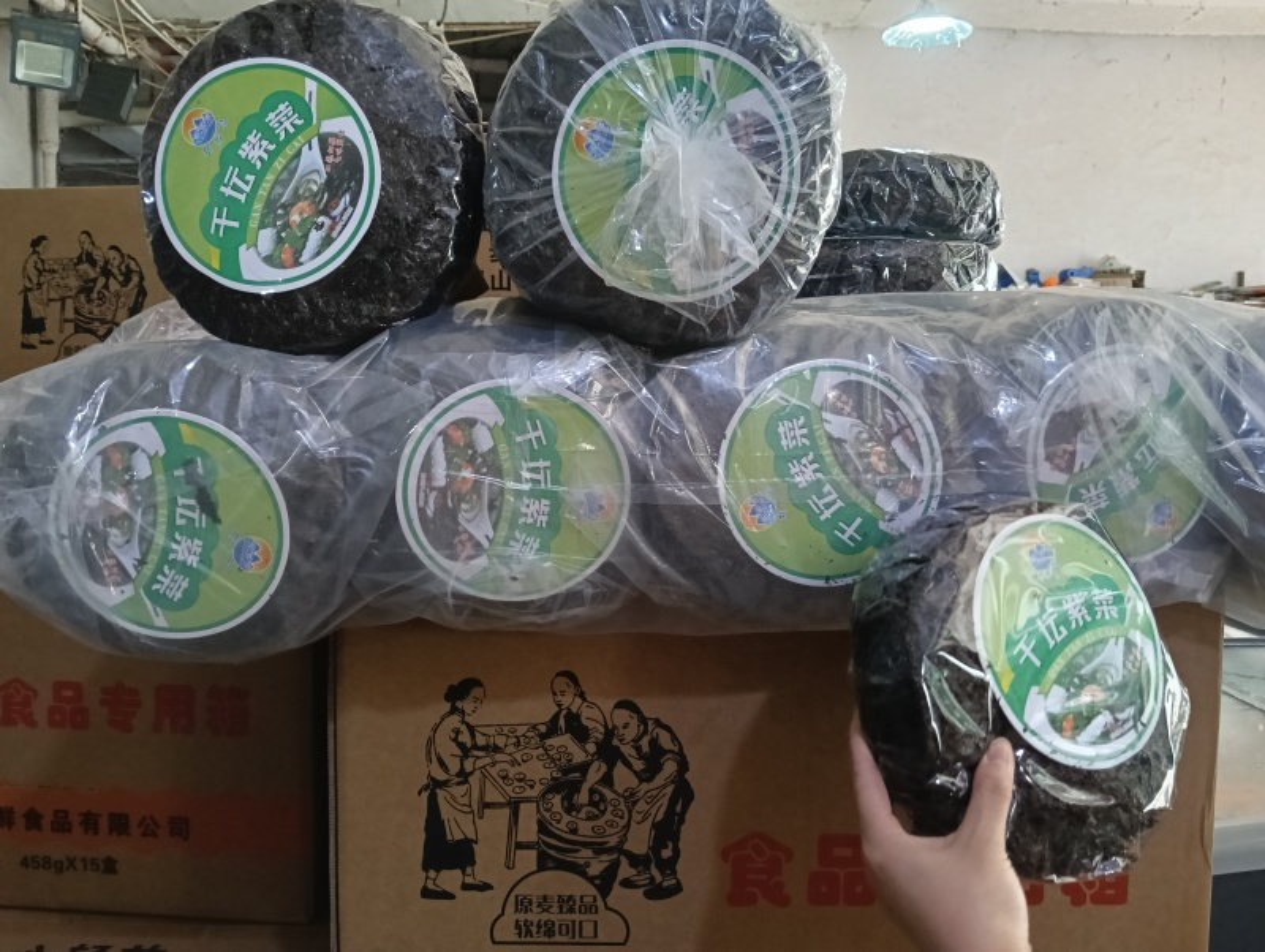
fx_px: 988
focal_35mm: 27
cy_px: 476
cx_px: 632
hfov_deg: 65.3
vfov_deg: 51.4
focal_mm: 3.98
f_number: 1.8
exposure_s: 1/33.3
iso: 640
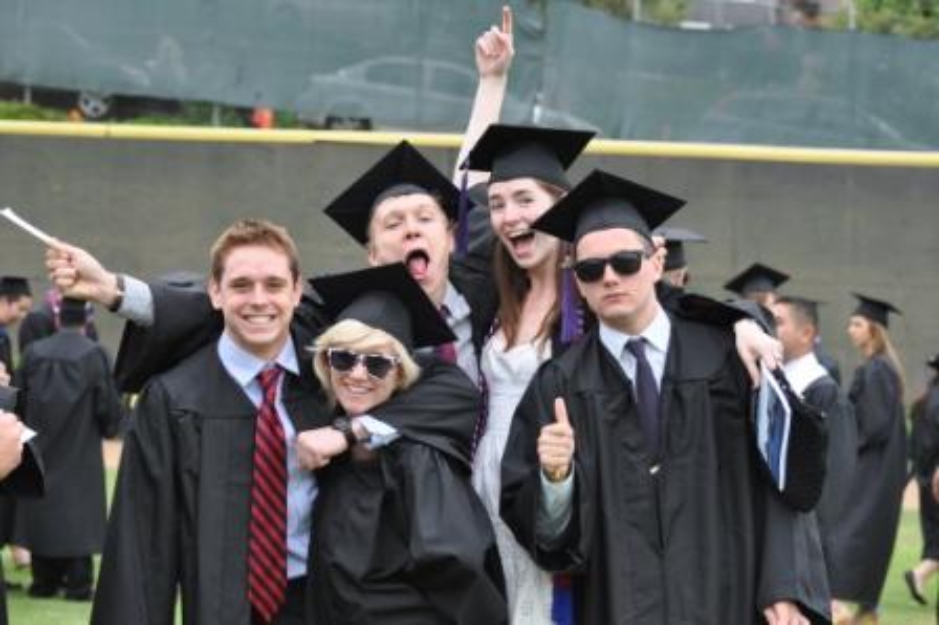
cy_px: 312
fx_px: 2737
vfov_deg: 13.0
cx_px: 470
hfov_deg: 19.5
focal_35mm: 105
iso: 400
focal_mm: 70
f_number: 4.5
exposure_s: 1/250
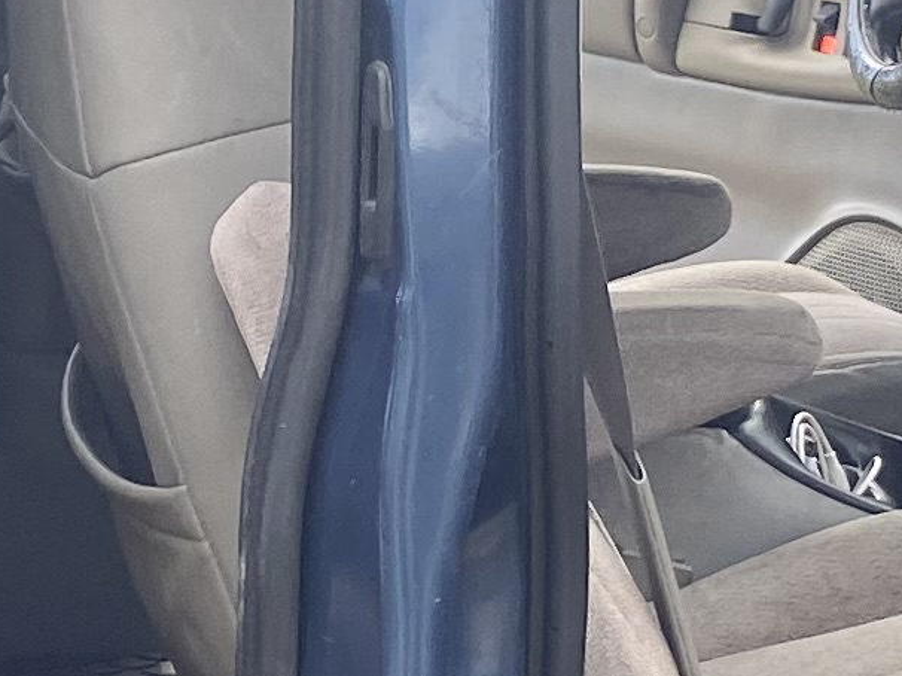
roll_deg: -1.0
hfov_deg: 11.4
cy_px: 424
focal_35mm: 173
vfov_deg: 8.6
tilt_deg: -12.6
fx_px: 4506
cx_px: 408
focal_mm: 4.25
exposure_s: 1/345
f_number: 1.8
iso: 32
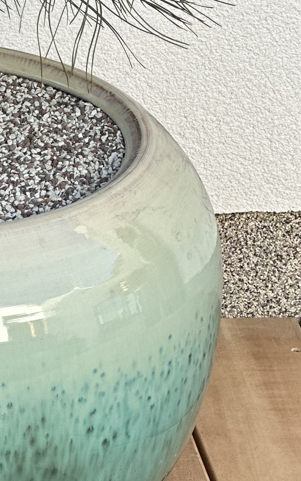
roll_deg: -1.1
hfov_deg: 5.5
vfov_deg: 8.9
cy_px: 46
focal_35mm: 236
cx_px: -142
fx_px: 3096
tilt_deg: -19.5
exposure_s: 1/121
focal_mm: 9
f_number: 2.8
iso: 25
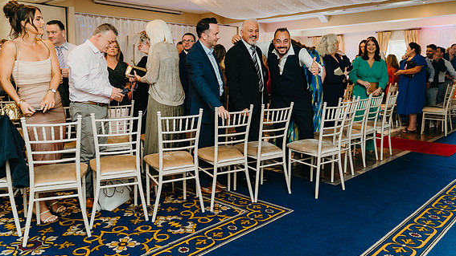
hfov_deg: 64.3
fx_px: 363
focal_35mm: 30
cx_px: 232
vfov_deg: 38.8
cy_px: 102
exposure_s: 1/160
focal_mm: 28
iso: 1250
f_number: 2.8
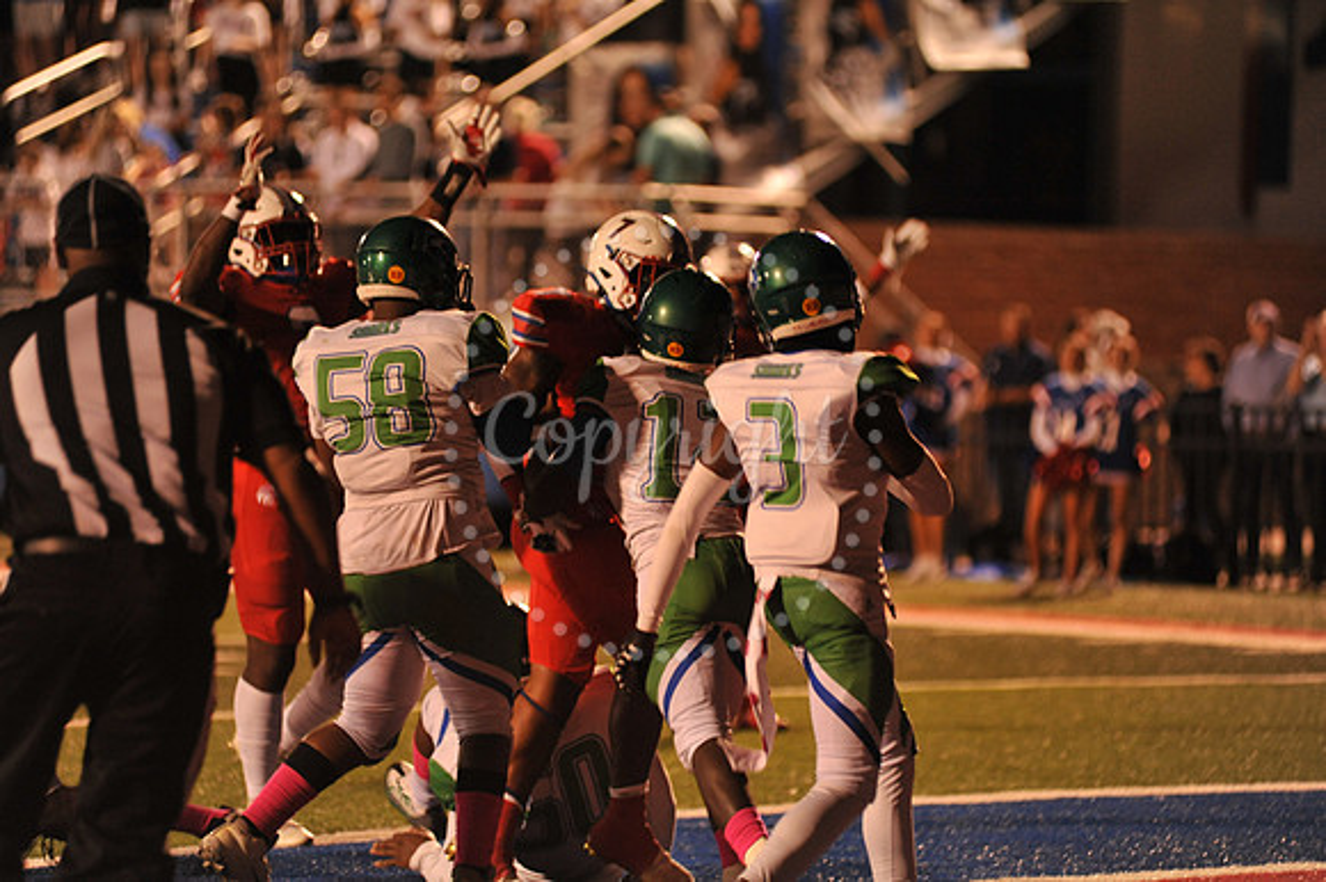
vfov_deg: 6.9
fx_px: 7362
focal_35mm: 200
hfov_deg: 10.3
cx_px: 663
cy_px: 441
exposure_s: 1/200
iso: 2000
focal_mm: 200
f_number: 2.8
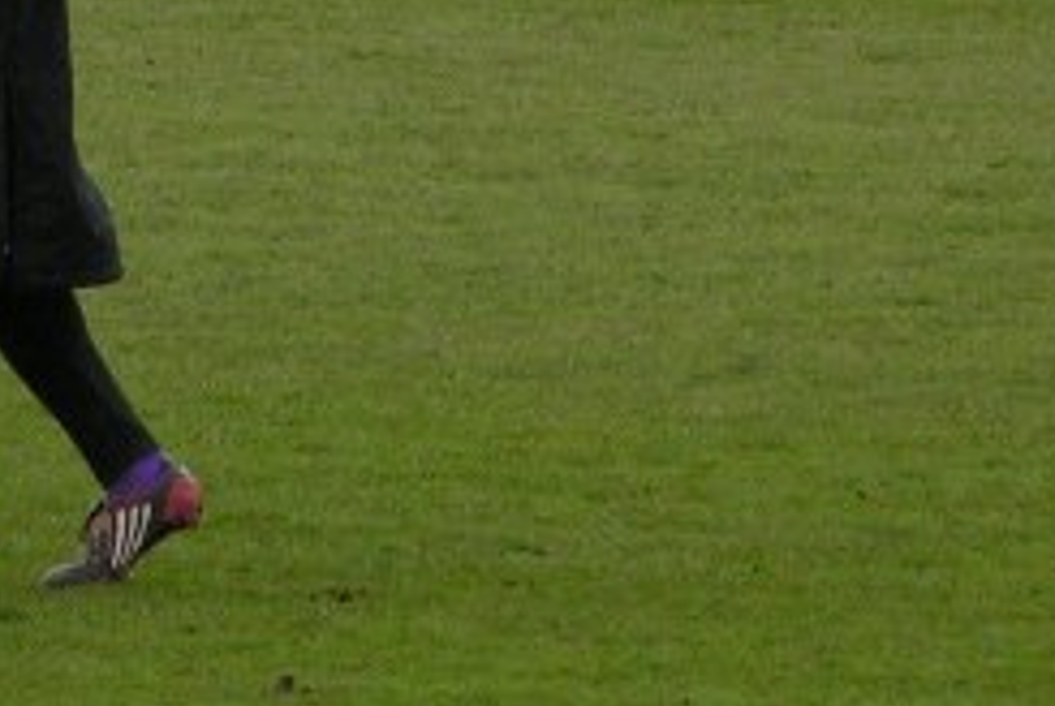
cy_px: -56
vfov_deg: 1.1
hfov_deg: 1.6
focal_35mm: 1289
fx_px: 37819
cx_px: -52
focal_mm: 58
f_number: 3.5
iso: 125
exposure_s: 1/500
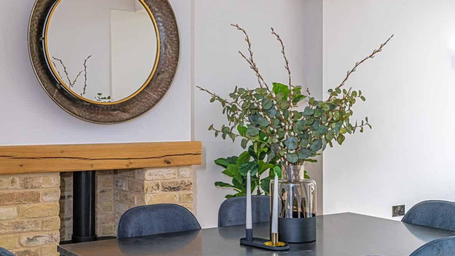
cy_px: 112
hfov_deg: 39.2
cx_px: 227
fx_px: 639
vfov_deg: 22.6
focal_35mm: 53
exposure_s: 1/80
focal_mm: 50
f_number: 9
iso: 640
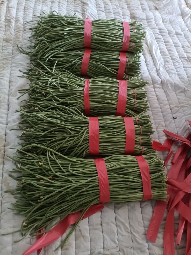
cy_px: 128
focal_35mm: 26
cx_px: 96
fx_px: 191
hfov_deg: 53.1
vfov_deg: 67.3
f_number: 1.8
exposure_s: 1/50
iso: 725
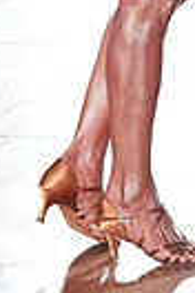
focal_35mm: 456
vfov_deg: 4.5
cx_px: 269
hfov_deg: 3.0
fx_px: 3705
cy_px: -215
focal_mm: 104
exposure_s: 1/400
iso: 8000
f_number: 6.3
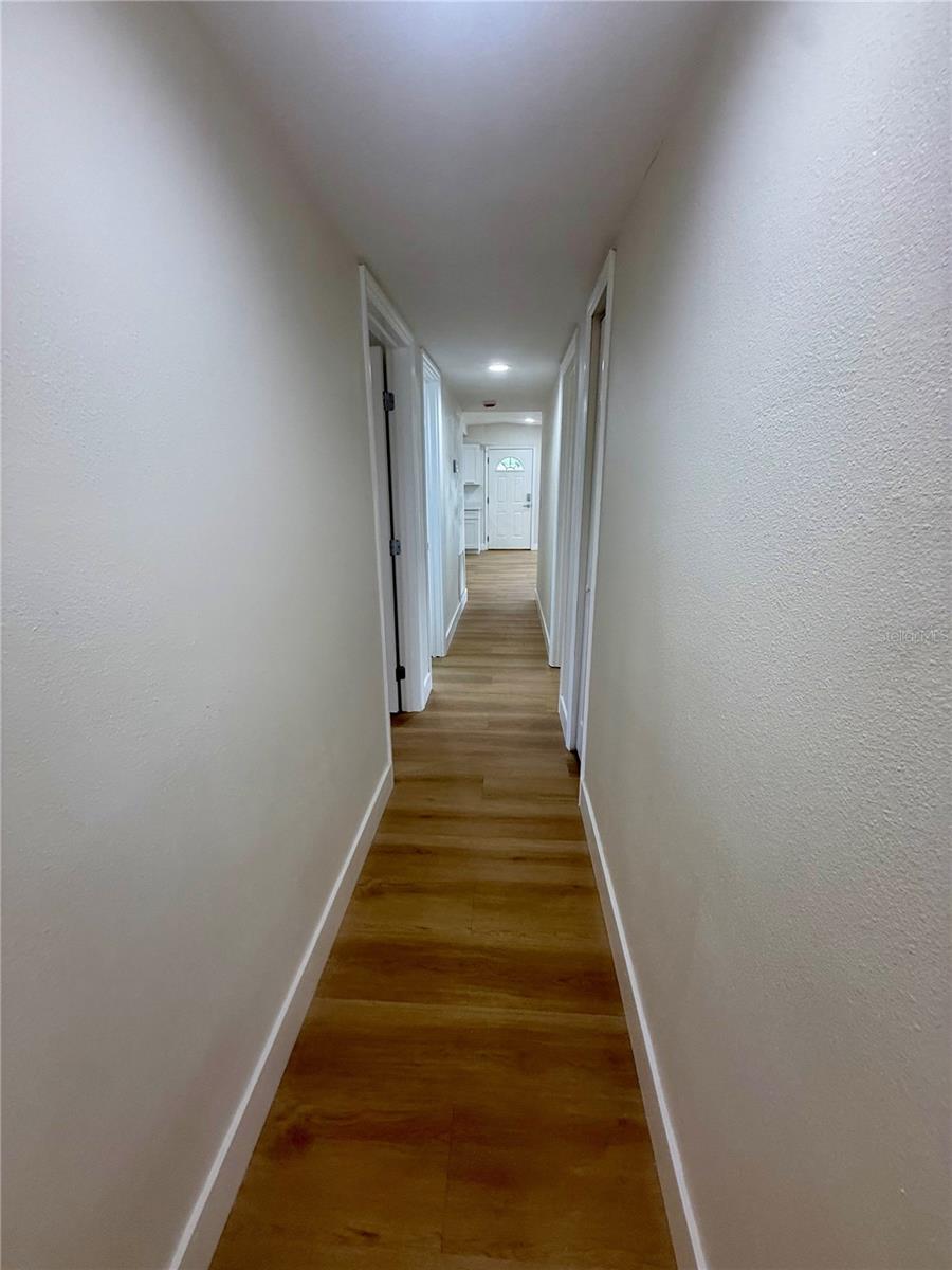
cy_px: 635
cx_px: 476
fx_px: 513
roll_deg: +2.4
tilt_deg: -12.6
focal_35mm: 14
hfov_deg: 85.7
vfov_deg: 102.1
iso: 160
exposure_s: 1/120
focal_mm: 2.22
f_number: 2.2
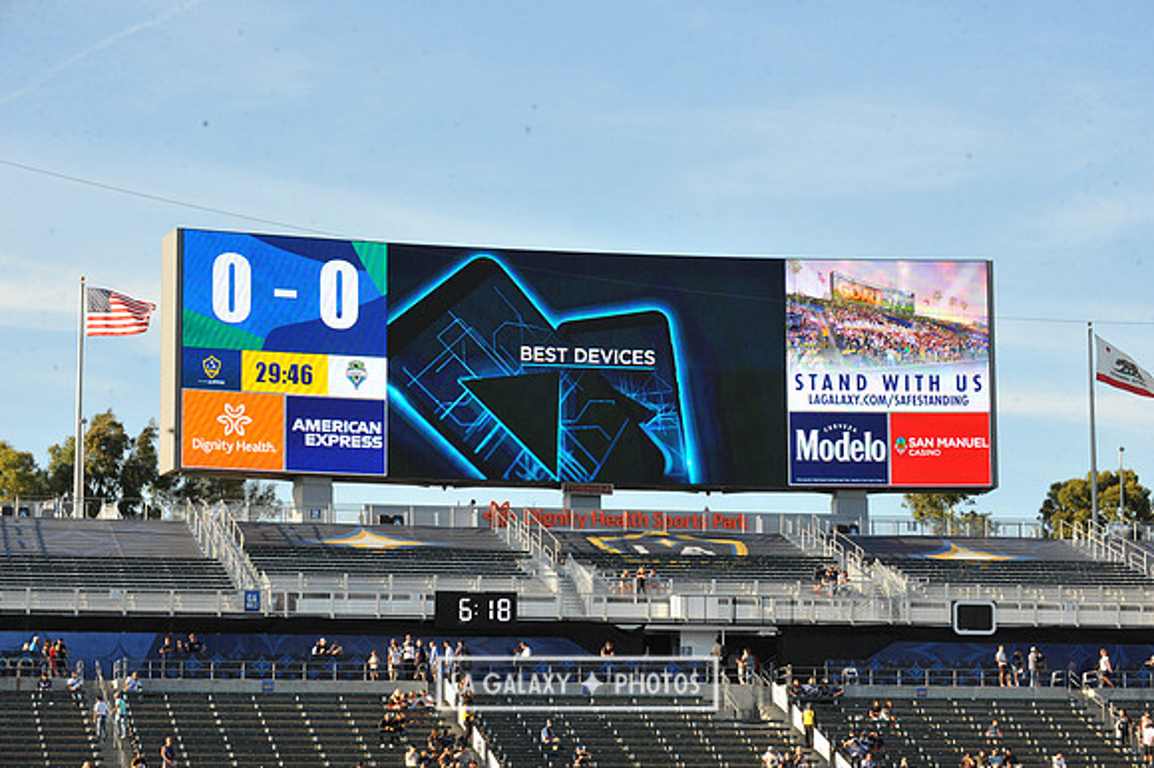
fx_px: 3364
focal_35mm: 105
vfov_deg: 13.0
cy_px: 384
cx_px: 577
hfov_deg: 19.5
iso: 1600
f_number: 14
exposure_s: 1/800
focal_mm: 105
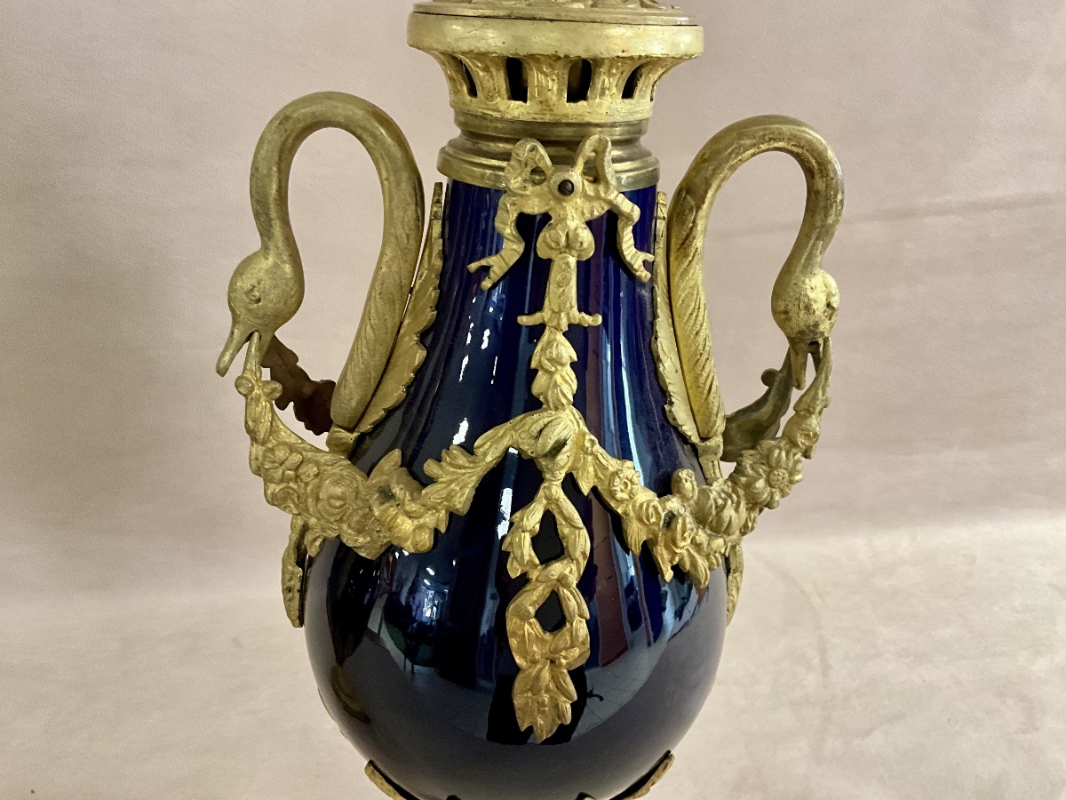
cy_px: 400
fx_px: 893
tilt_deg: -25.9
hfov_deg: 61.7
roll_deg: -1.0
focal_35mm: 29
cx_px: 533
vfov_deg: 48.2
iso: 200
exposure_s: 1/50
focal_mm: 3
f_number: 1.8
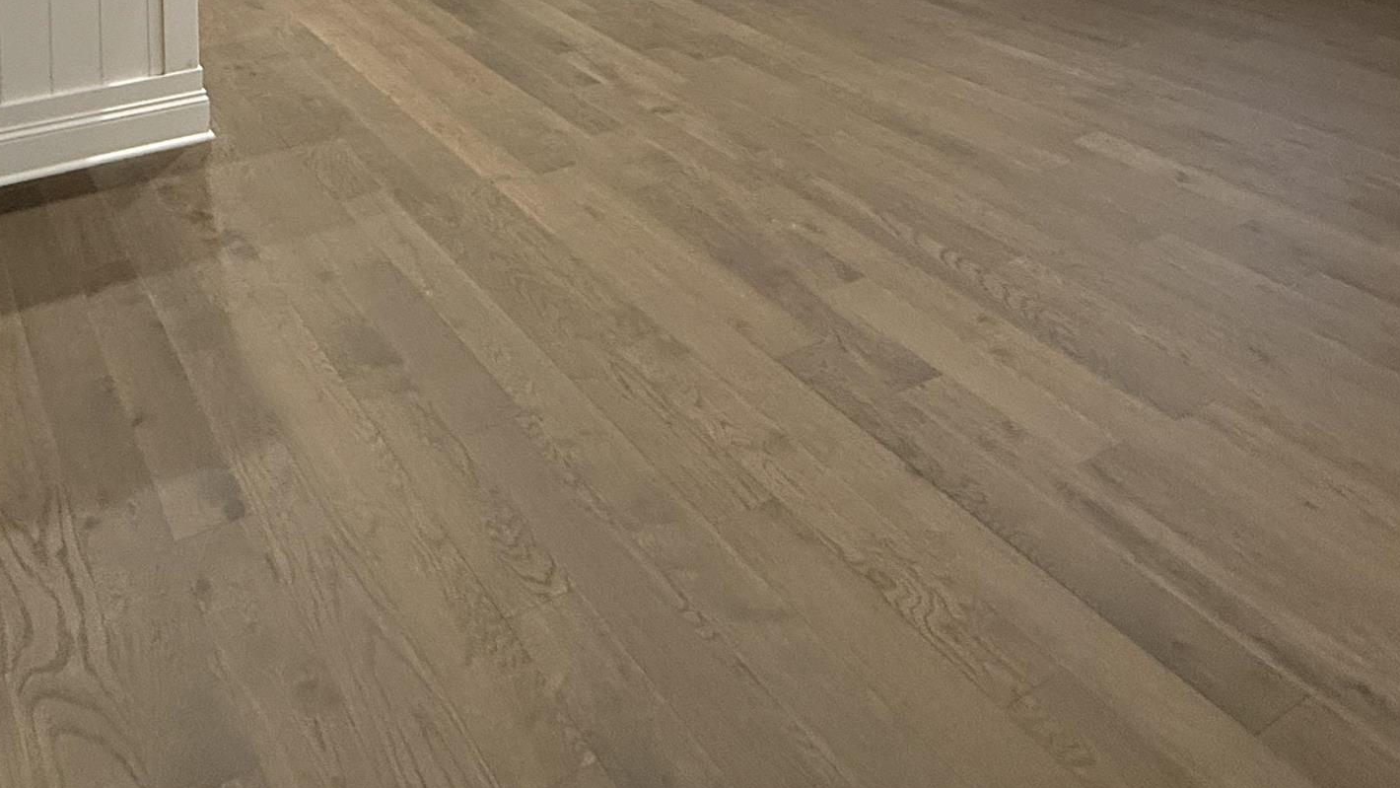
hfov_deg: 58.5
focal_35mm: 33
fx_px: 1225
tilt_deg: -1.4
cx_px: 497
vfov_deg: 27.2
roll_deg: -0.1
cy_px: -336
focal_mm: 2.22
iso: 250
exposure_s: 1/60
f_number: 2.2
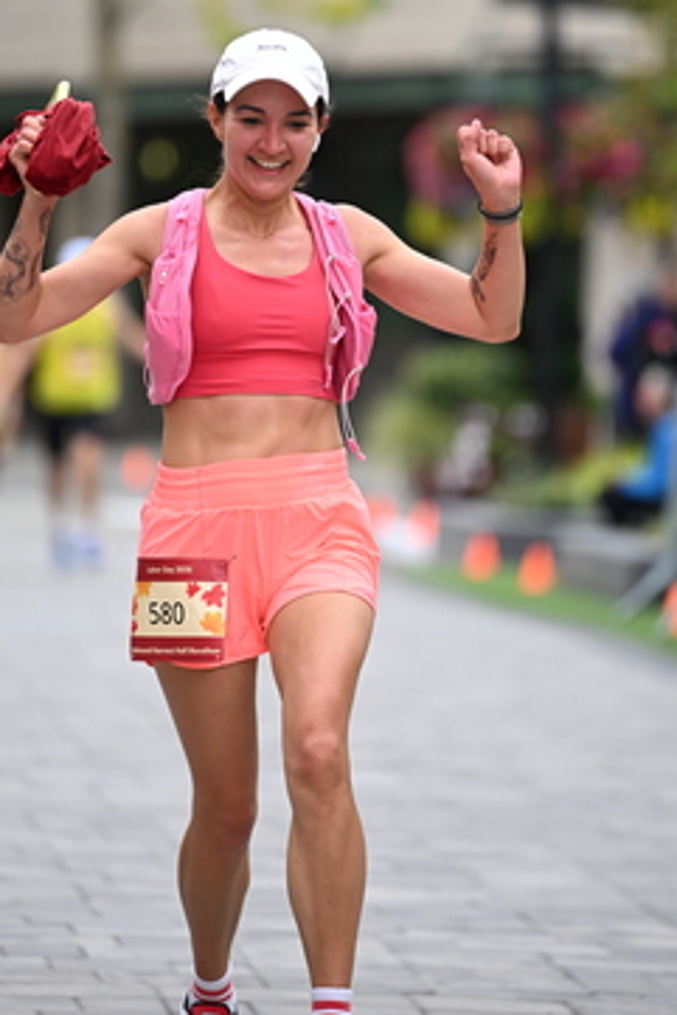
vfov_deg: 6.8
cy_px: 343
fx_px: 8595
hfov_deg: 4.5
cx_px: 338
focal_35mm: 305
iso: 640
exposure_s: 1/2000
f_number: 2.8
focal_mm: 200
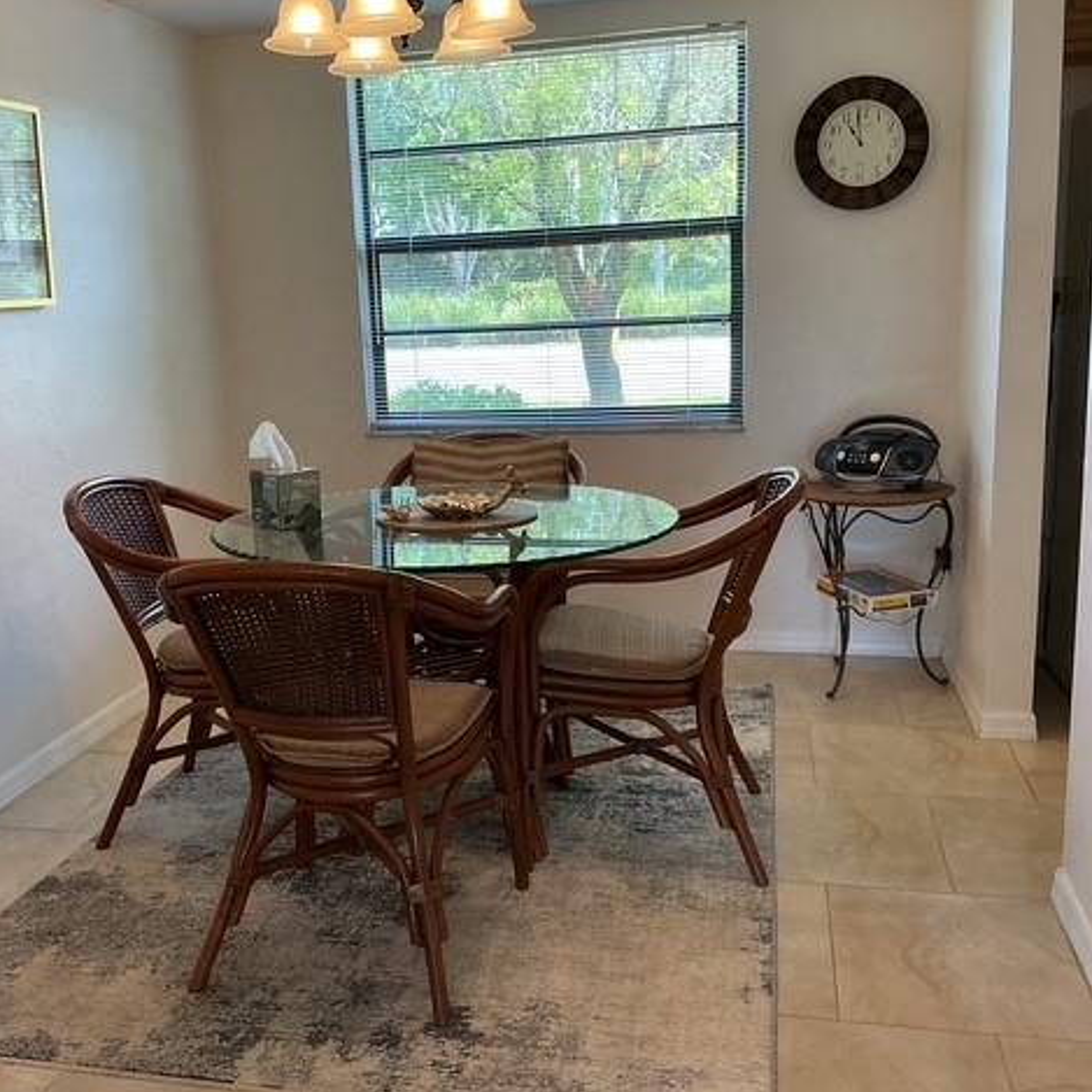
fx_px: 1249
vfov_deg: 47.2
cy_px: 538
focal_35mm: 35
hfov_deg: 47.1
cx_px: 461
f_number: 1.8
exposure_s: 1/60
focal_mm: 3
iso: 40
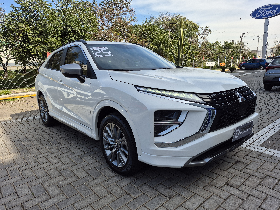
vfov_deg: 58.9
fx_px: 186
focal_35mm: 23
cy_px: 105
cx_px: 140
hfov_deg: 73.9
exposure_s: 1/932
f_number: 1.8
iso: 25
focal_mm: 5.4
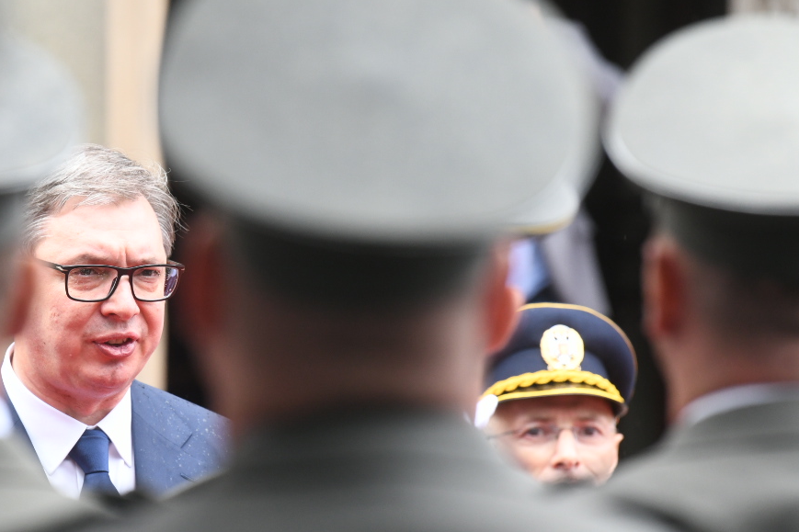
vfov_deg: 3.7
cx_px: 175
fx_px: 8276
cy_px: 279
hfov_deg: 5.5
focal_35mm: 373
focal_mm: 200
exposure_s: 1/500
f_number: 5
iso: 1000
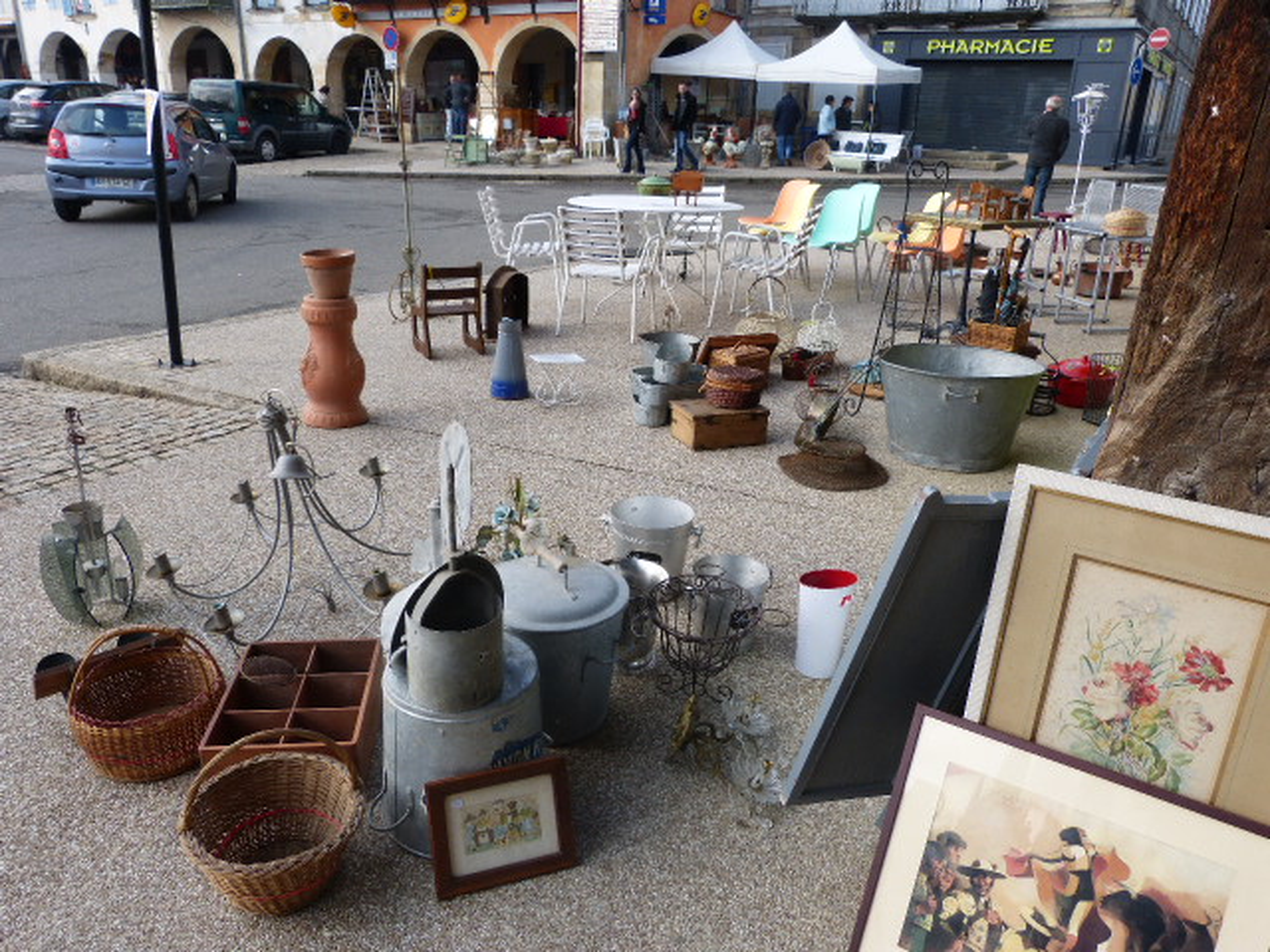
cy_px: 476
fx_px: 917
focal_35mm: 25
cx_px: 635
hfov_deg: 69.4
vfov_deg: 54.9
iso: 100
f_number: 4
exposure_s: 1/320
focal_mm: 4.5
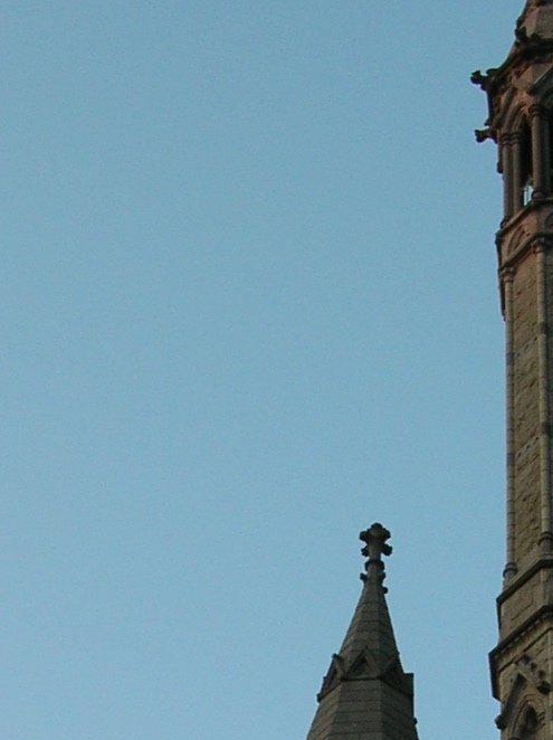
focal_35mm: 121
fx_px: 2582
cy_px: 742
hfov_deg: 12.2
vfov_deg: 16.0
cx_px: 384
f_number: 2.8
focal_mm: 5.8
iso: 50
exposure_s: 1/88
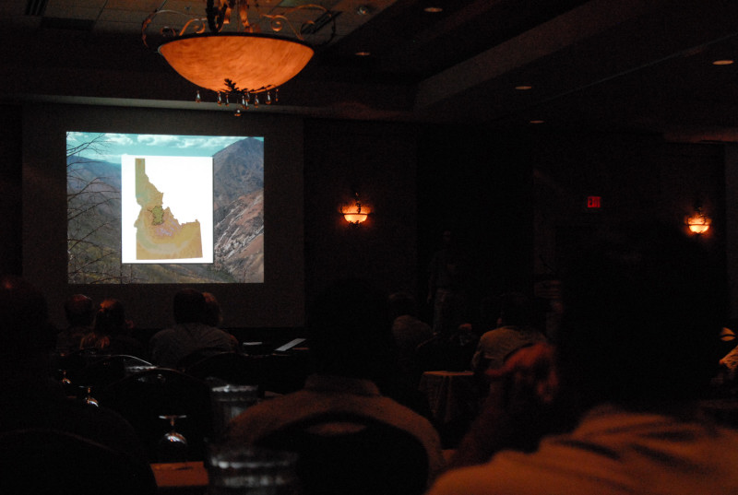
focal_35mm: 60
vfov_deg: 22.7
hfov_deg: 33.3
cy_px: 248
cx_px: 369
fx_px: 1233
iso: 1600
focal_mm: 40
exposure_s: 1/80
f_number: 4.5
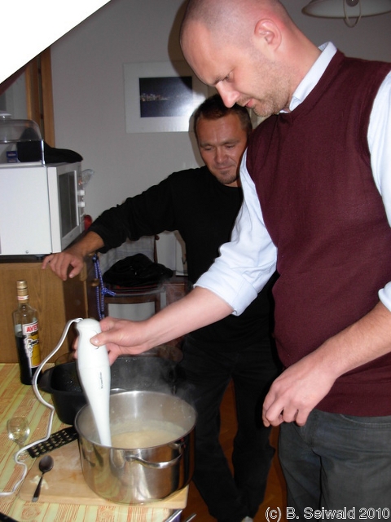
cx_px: 196
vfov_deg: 49.0
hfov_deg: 37.7
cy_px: 261
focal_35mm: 38
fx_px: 572
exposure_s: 1/22.6
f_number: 2.9
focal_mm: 6.3
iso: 79
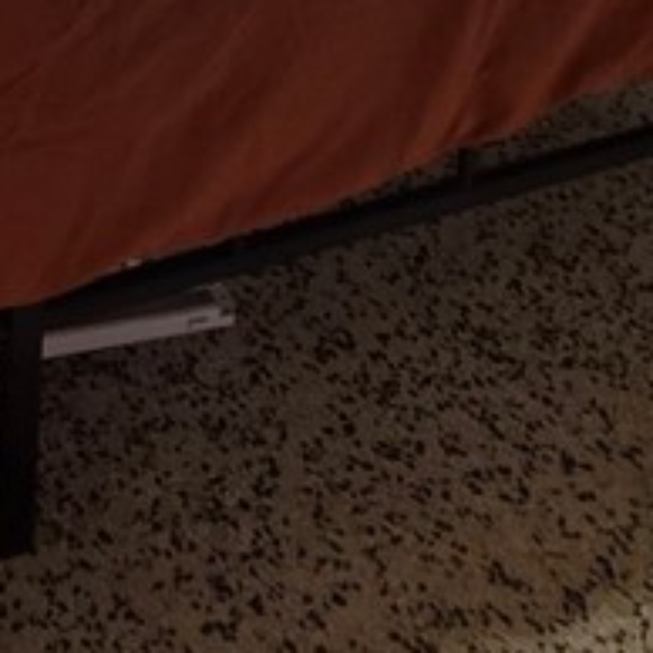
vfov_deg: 13.3
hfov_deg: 16.8
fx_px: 2028
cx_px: -283
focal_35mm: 95
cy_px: -929
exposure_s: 1/60
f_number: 1.9
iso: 250
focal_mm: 2.2
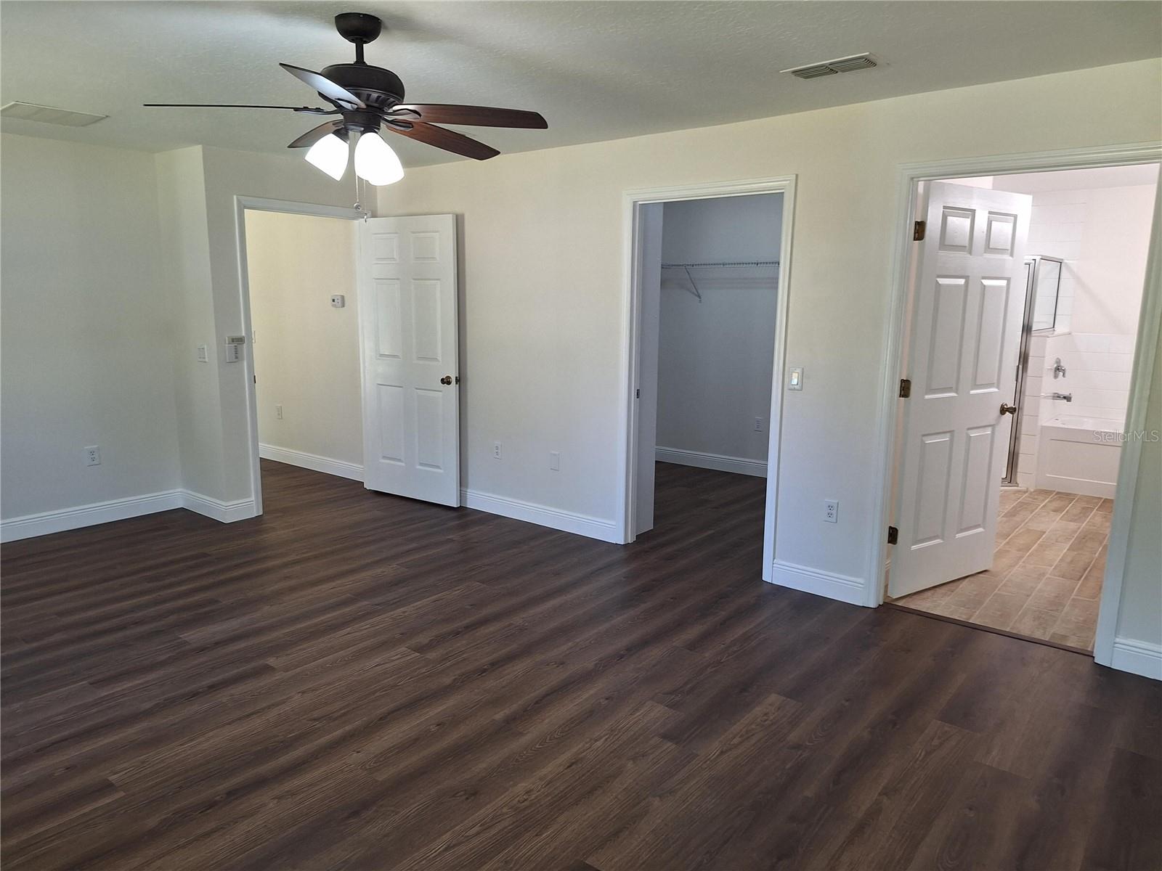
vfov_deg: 58.9
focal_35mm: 23
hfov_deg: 73.9
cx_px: 581
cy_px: 436
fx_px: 772
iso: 64
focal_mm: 5.54
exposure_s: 1/40
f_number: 1.8
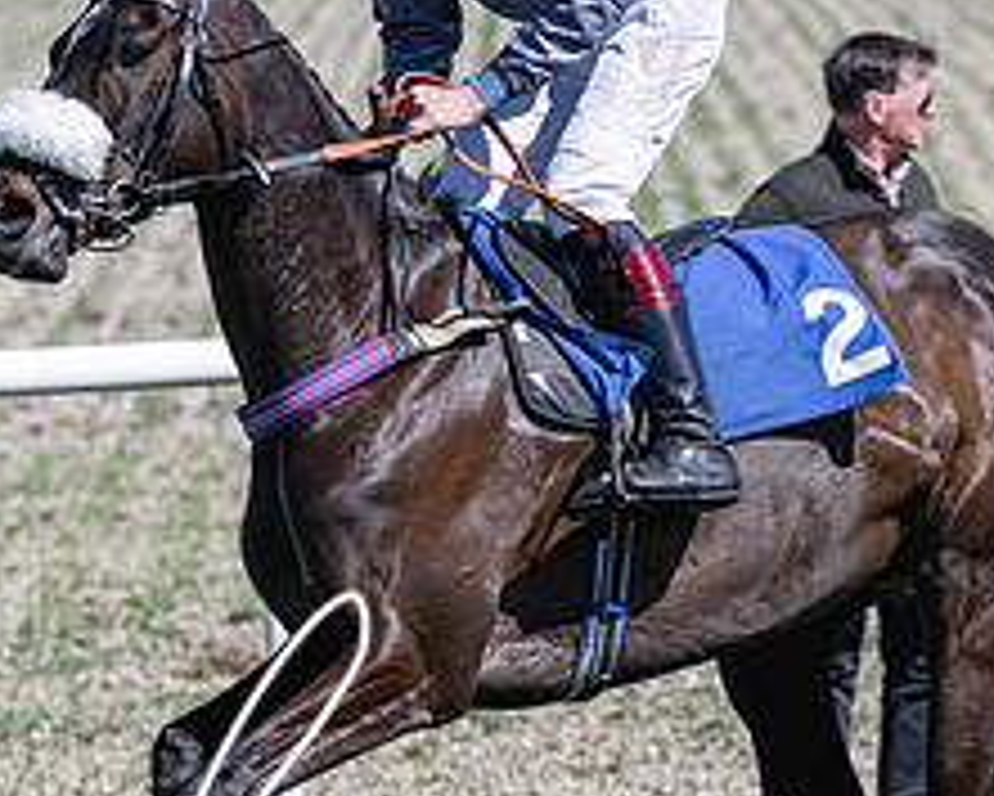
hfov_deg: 5.0
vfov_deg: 4.0
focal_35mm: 389
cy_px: 529
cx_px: 863
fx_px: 11449
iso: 160
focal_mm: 120
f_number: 4
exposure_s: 1/2000
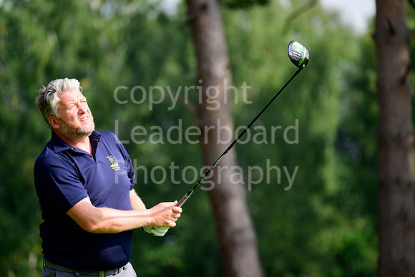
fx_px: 3805
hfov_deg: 6.2
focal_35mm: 330
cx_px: 208
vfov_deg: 4.2
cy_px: 138
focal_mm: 330
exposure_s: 1/1600
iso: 500
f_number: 5.6
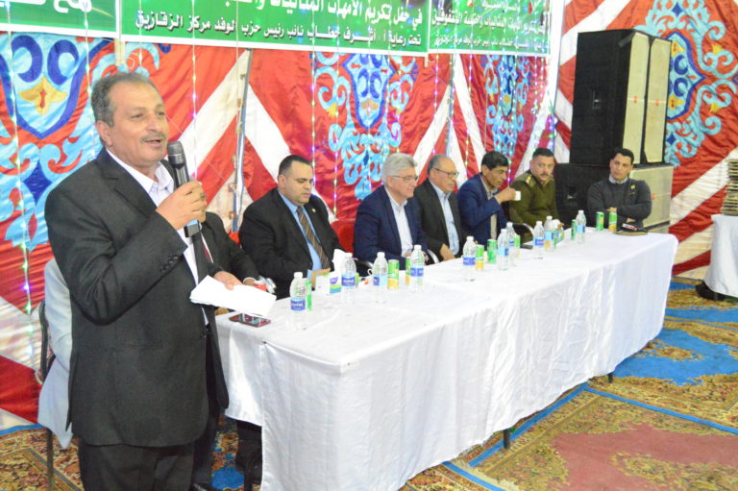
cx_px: 369
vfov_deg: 38.3
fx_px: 707
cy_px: 246
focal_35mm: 34
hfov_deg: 55.1
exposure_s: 1/160
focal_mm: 23
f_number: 5
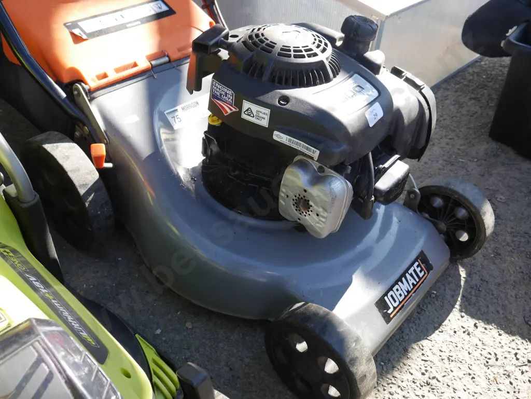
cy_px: 200
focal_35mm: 32
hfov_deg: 56.8
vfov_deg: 44.2
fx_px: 491
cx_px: 266
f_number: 5
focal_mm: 16
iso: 200
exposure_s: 1/160
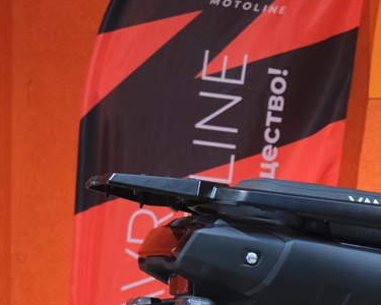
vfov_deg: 7.9
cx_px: 641
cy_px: 275
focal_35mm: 196
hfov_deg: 9.5
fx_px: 2210
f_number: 4
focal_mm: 32.5
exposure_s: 1/100
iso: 1600
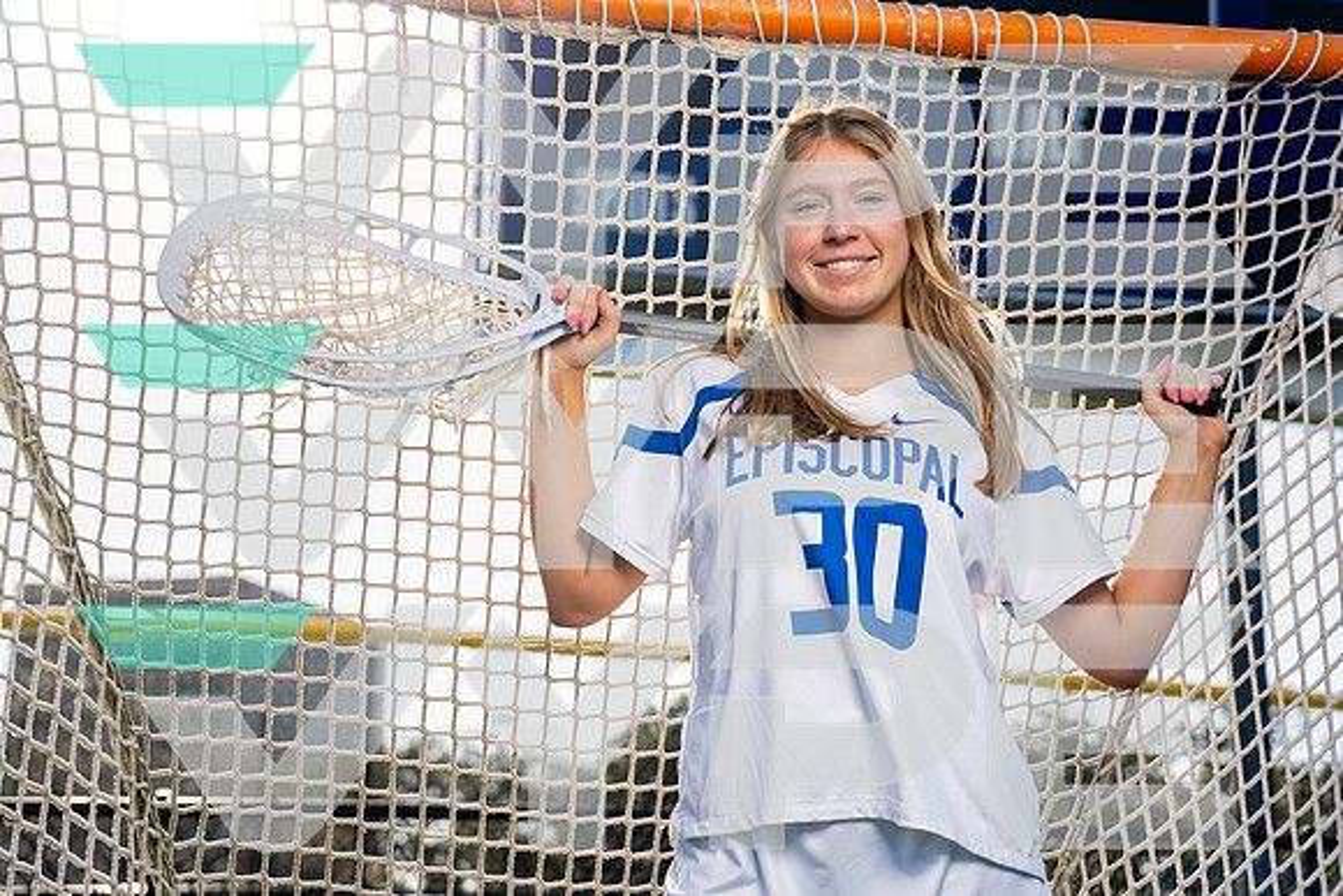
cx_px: 672
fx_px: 2612
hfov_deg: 28.8
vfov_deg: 19.5
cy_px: 448
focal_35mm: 70
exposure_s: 1/800
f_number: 4
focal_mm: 70
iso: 100
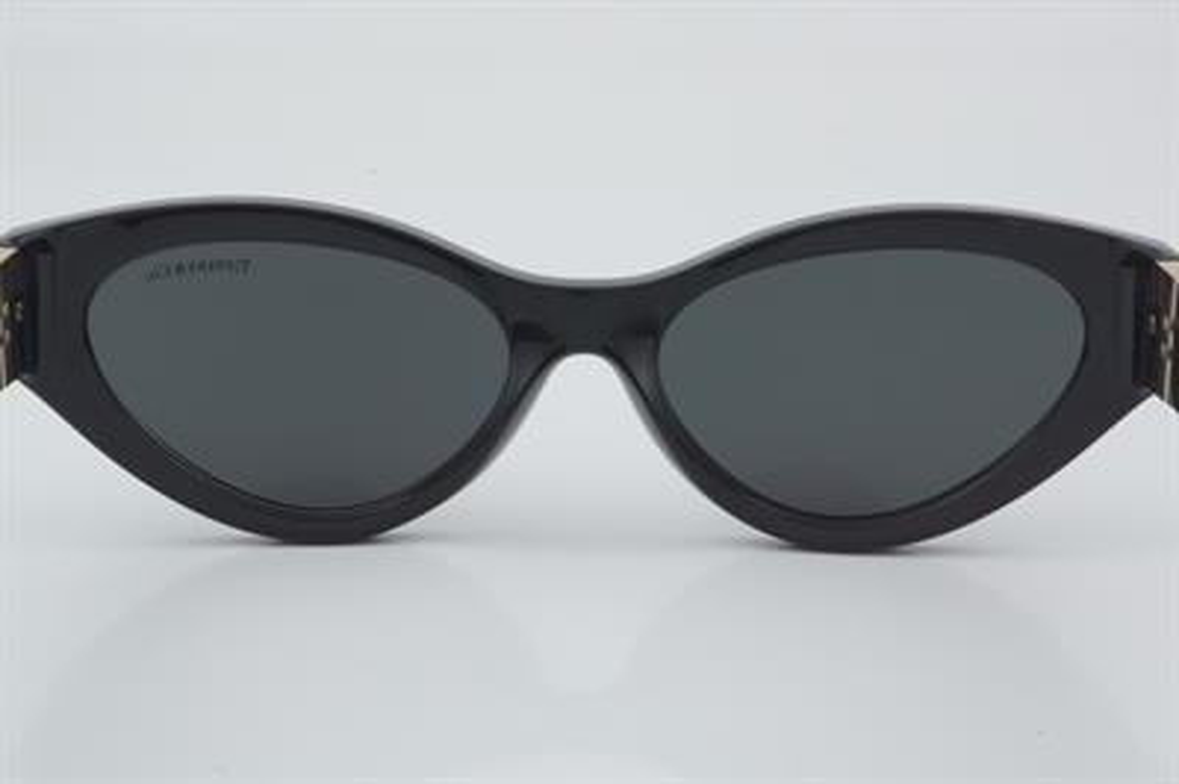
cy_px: 392
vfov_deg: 16.5
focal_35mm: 82
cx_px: 590
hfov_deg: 24.6
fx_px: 2700
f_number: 32
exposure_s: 1/3
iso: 100
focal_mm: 55
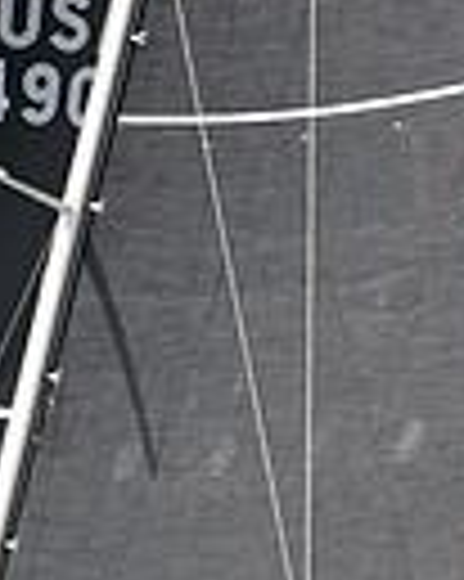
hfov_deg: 5.2
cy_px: 812
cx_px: 171
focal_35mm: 296
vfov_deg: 6.5
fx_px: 5087
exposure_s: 1/800
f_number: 4.5
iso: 250
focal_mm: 70
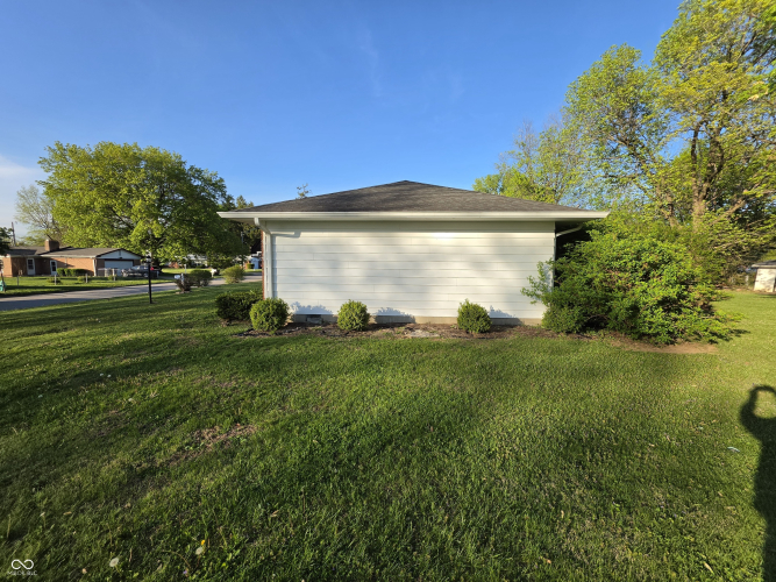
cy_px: 291
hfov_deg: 106.2
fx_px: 291
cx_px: 388
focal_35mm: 13
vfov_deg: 89.9
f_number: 1.9
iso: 32
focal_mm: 2.2
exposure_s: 1/838
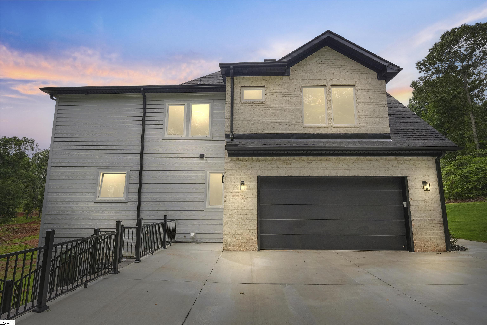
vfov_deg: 68.3
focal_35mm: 18
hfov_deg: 91.0
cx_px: 244
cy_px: 162
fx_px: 239
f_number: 6.3
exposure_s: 1/40
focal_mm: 11.8
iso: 125
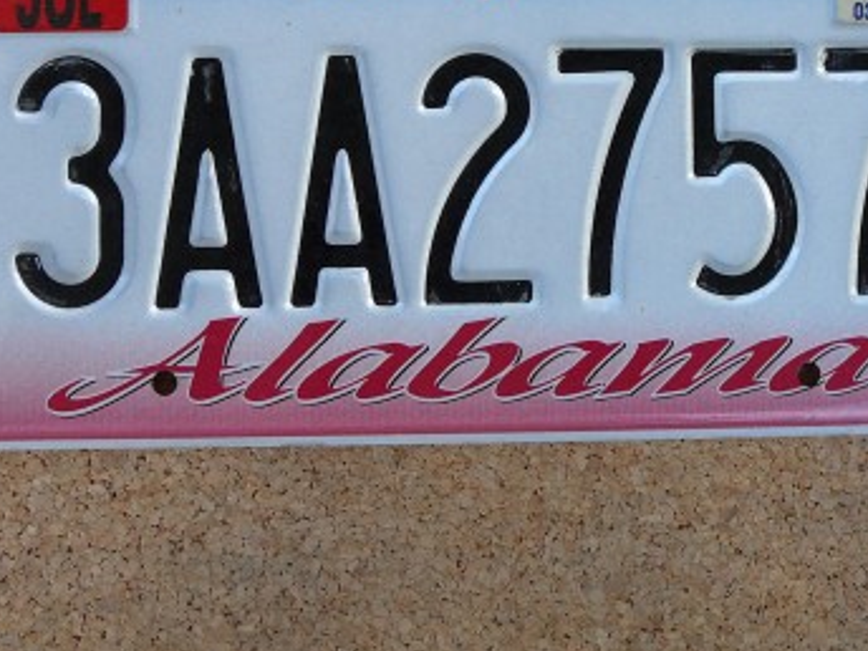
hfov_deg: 33.2
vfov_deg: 25.0
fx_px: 1454
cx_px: 484
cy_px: 179
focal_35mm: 58
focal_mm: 5.8
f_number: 3
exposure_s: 1/60
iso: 80
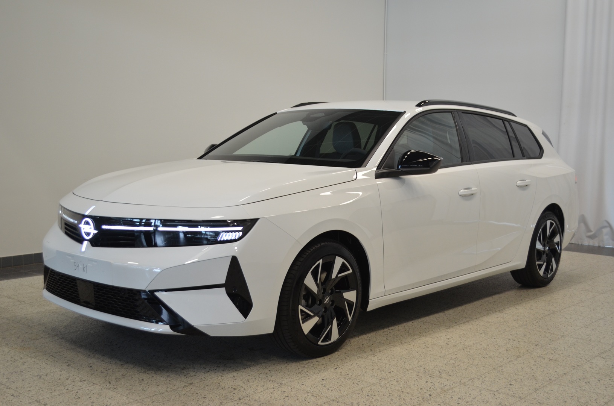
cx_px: 307
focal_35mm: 42
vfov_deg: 31.8
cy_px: 203
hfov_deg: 46.5
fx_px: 715
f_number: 4.5
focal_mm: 28
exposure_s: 1/60
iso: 450
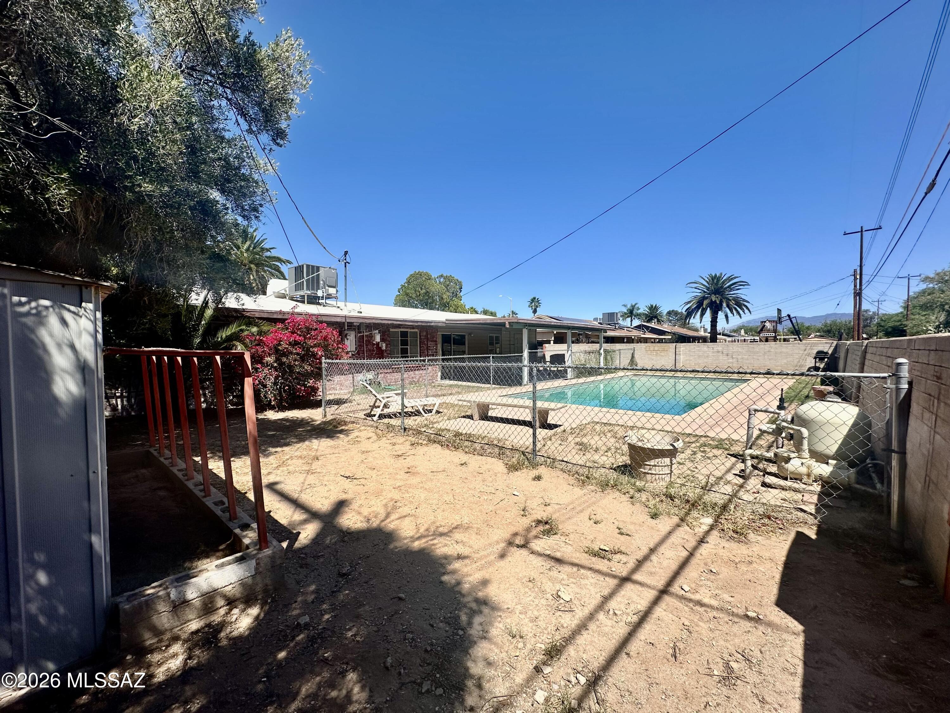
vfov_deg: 85.7
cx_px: 475
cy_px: 356
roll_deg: -0.5
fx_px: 384
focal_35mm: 14
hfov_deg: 102.1
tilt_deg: -1.3
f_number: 2.2
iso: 50
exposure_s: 1/2959
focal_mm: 2.22
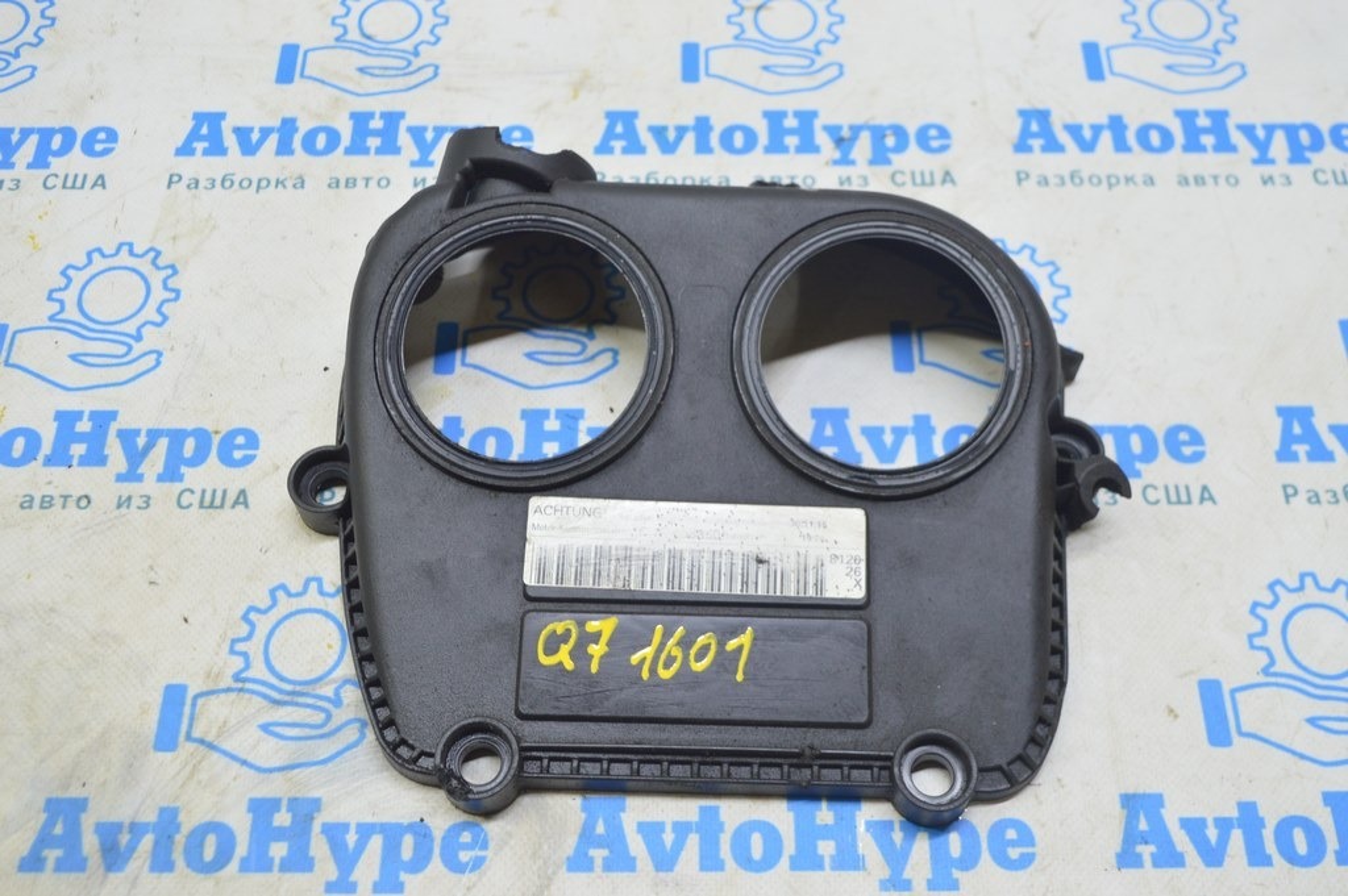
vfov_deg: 34.2
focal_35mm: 39
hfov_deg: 49.6
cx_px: 674
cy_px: 448
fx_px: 1459
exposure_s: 1/20
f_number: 5.6
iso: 400
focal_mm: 26
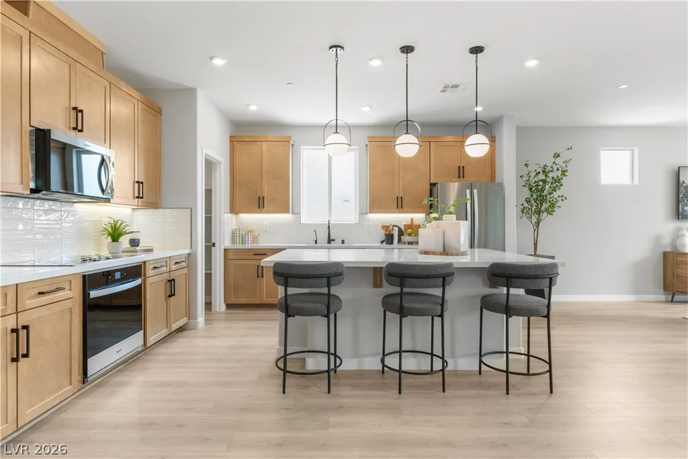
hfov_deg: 84.0
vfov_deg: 61.9
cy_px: 230
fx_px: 382
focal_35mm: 20
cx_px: 344
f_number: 8
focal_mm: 20
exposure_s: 1/6
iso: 200
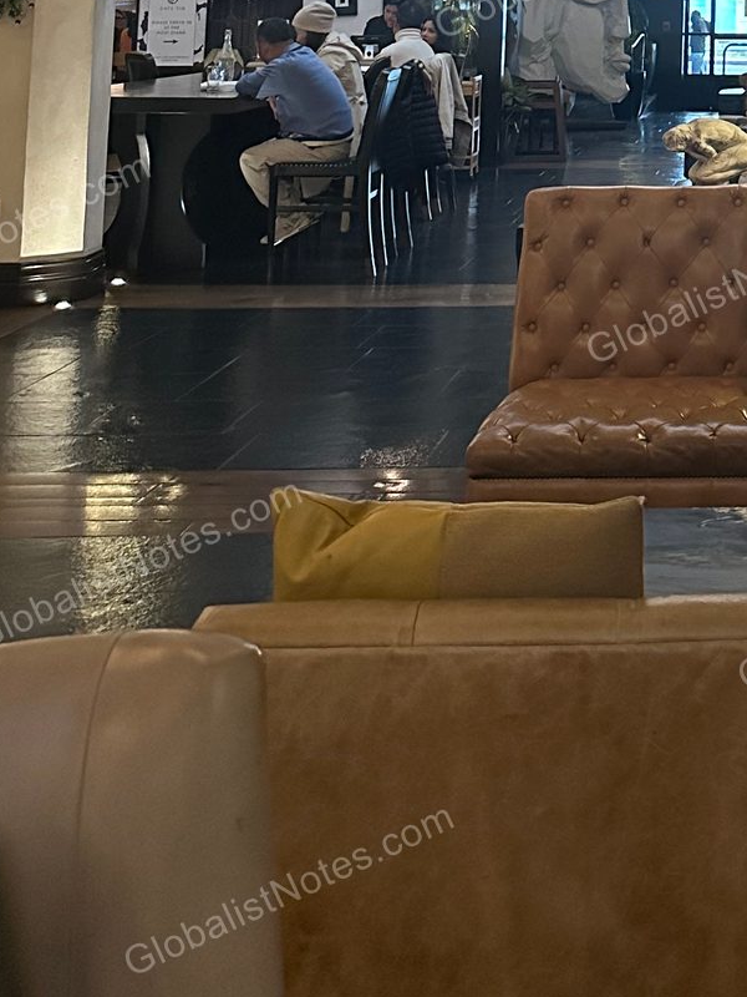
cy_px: -200
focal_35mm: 64
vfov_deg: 26.8
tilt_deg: +7.0
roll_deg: -1.3
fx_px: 1841
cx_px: 947
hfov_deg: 21.0
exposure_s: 1/60
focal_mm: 6.86
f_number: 1.78
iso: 800
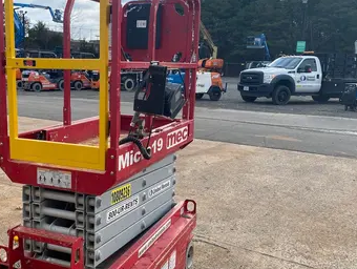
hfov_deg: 44.0
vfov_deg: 34.4
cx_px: 116
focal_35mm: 42
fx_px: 434
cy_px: 149
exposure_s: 1/816
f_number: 1.8
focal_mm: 4.25
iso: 32
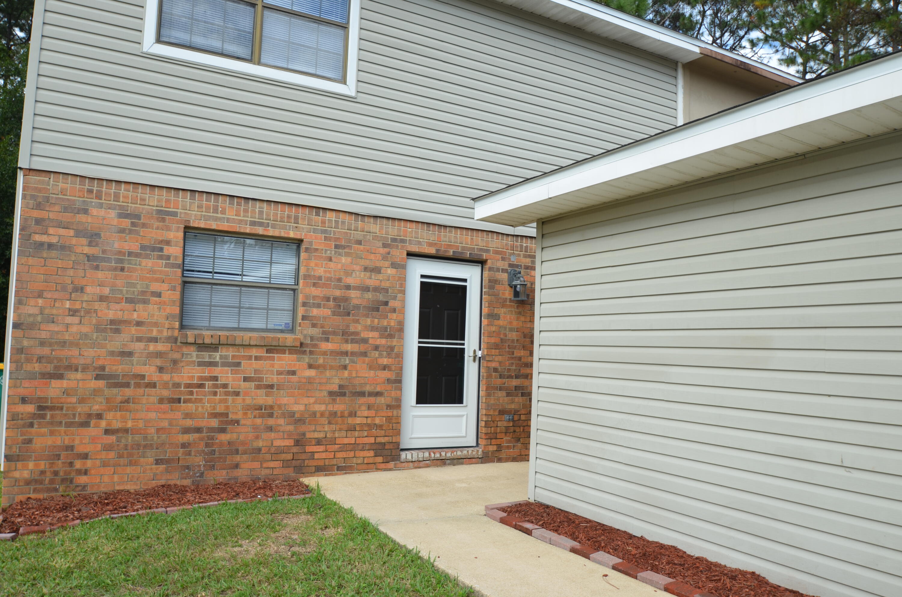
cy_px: 298
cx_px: 451
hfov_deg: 70.5
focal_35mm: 26
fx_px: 638
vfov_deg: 50.2
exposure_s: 1/250
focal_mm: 17
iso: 140
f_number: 8
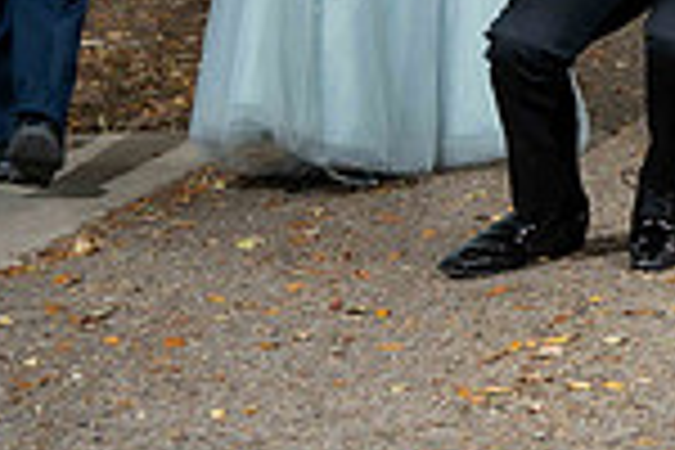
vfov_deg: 9.7
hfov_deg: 14.0
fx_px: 2531
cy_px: -304
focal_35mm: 135
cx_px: 1098
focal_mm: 35
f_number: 3.2
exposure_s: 1/200
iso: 250
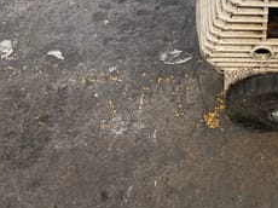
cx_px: 283
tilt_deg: -40.8
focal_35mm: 61
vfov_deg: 22.8
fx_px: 489
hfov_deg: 29.5
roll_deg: -4.6
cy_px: -13
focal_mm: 3.99
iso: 125
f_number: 1.8
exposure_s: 1/60
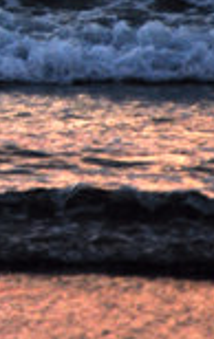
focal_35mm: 682
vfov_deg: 3.1
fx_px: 6329
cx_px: -413
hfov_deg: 1.9
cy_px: -114
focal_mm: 92
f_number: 5.6
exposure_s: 1/200
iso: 200
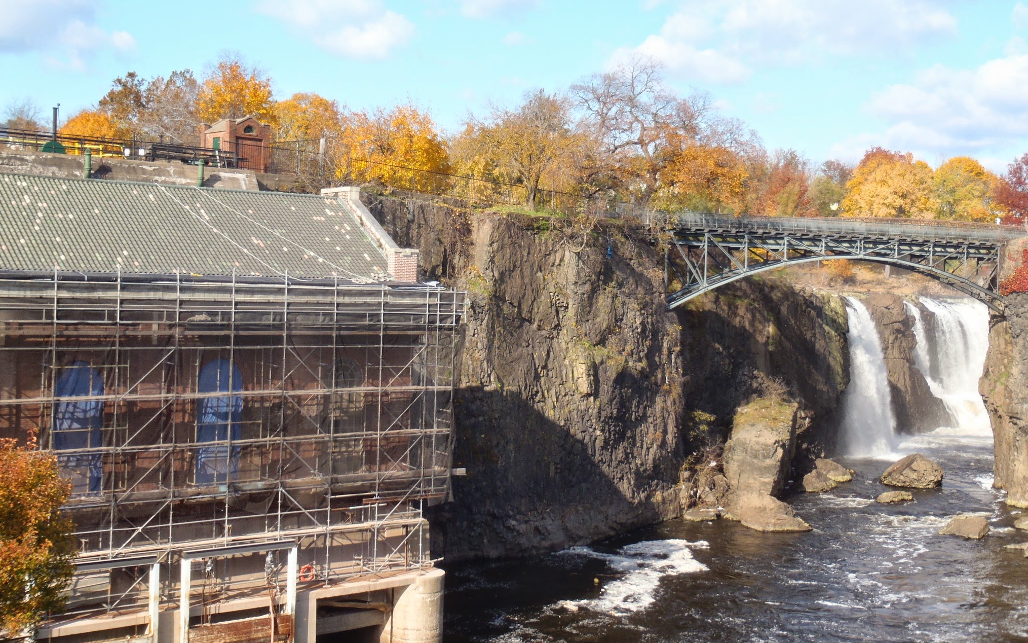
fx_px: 1289
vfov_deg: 28.0
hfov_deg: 43.5
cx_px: 514
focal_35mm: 46
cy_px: 294
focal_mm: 7.73
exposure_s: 1/200
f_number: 4.8
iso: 80
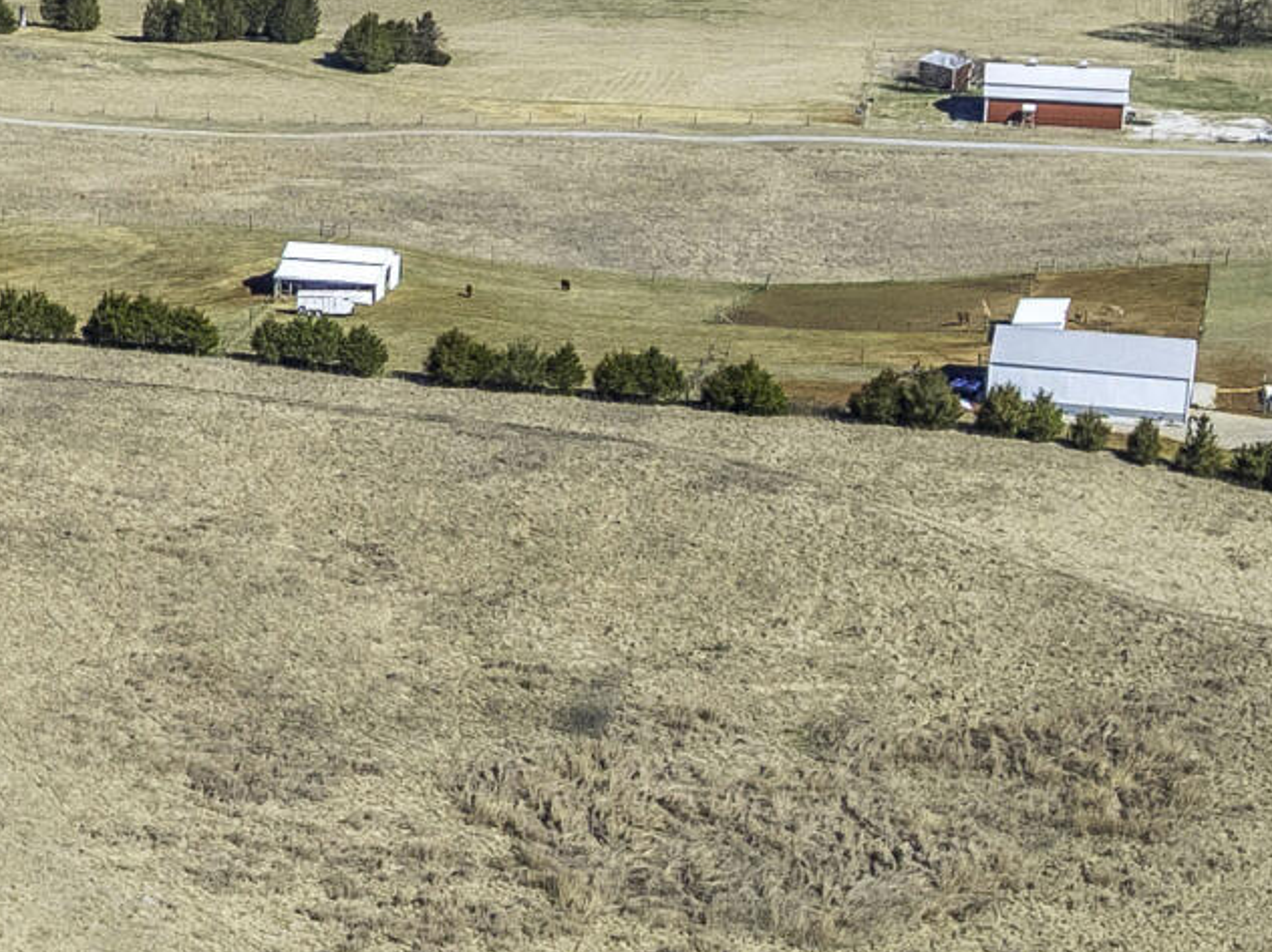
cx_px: -370
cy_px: 602
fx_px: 4186
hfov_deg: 16.4
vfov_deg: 13.0
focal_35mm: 114
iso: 100
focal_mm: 12.29
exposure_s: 1/640
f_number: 2.8
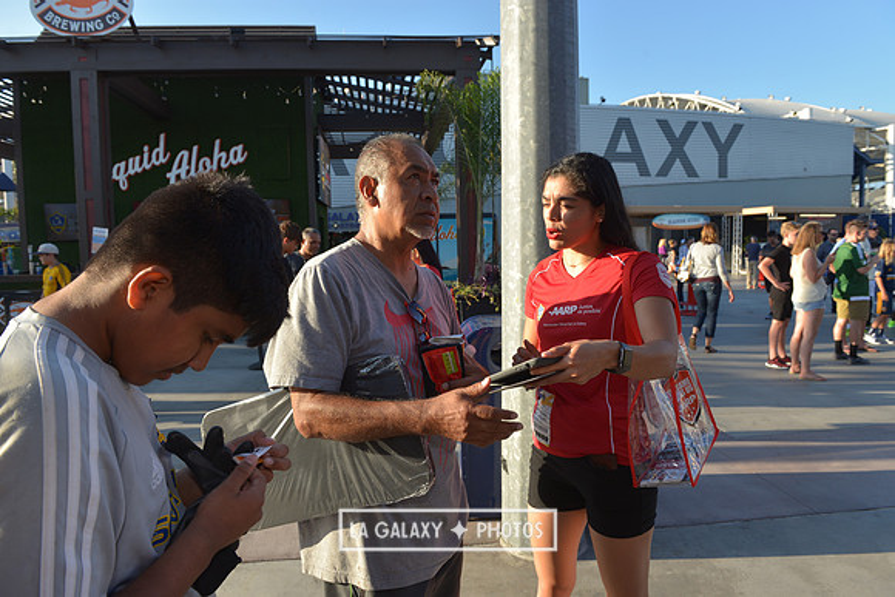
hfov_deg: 73.7
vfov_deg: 53.2
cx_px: 448
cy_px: 298
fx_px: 597
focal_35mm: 24
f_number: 8
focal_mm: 24
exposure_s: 1/250
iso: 200
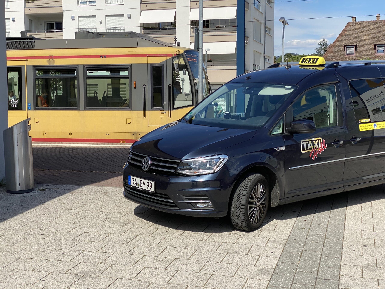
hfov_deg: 36.8
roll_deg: -0.6
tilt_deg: -3.5
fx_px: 578
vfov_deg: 28.0
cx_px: 192
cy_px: 144
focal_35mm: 52
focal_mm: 6
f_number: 2
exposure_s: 1/1845
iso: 20
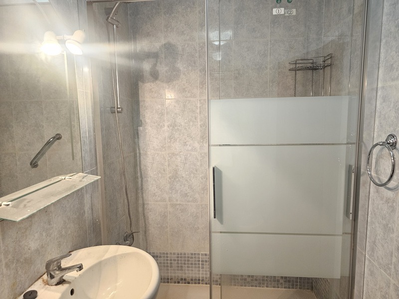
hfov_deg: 73.9
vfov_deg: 58.9
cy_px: 150
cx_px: 200
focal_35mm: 23
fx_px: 265
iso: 500
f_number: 1.7
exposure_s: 1/100
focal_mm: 6.3
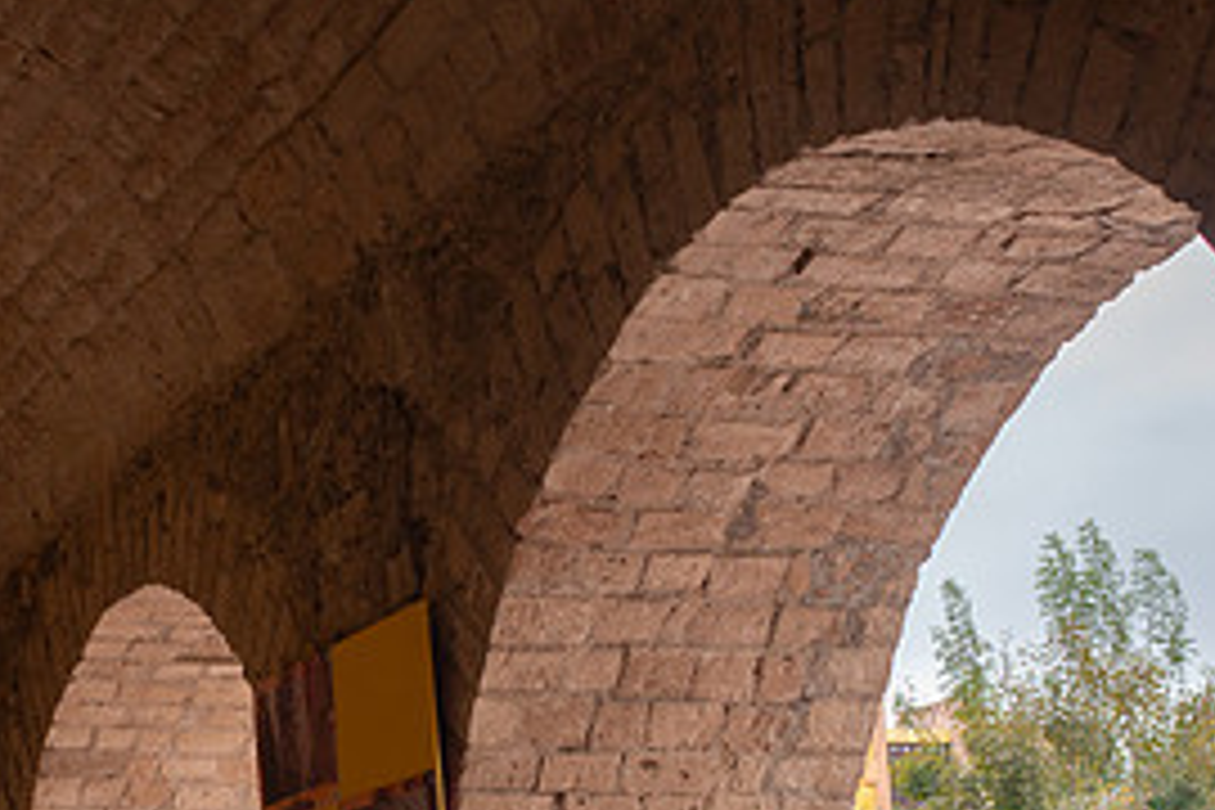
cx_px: 315
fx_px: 2632
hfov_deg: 25.7
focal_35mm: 78
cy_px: 704
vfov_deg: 17.3
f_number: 5.6
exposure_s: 1/250
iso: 500
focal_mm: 35
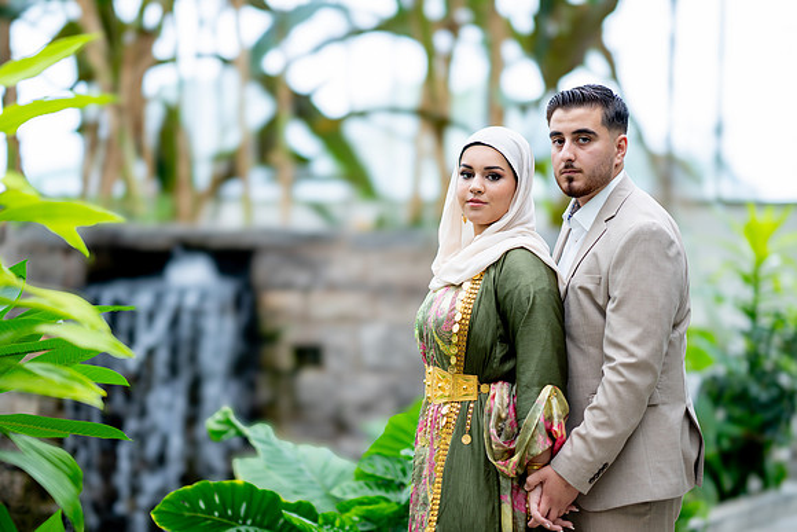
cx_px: 398
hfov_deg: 23.9
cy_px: 266
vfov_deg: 16.1
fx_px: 1882
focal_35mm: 85
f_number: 1.4
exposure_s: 1/400
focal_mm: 85
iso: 100
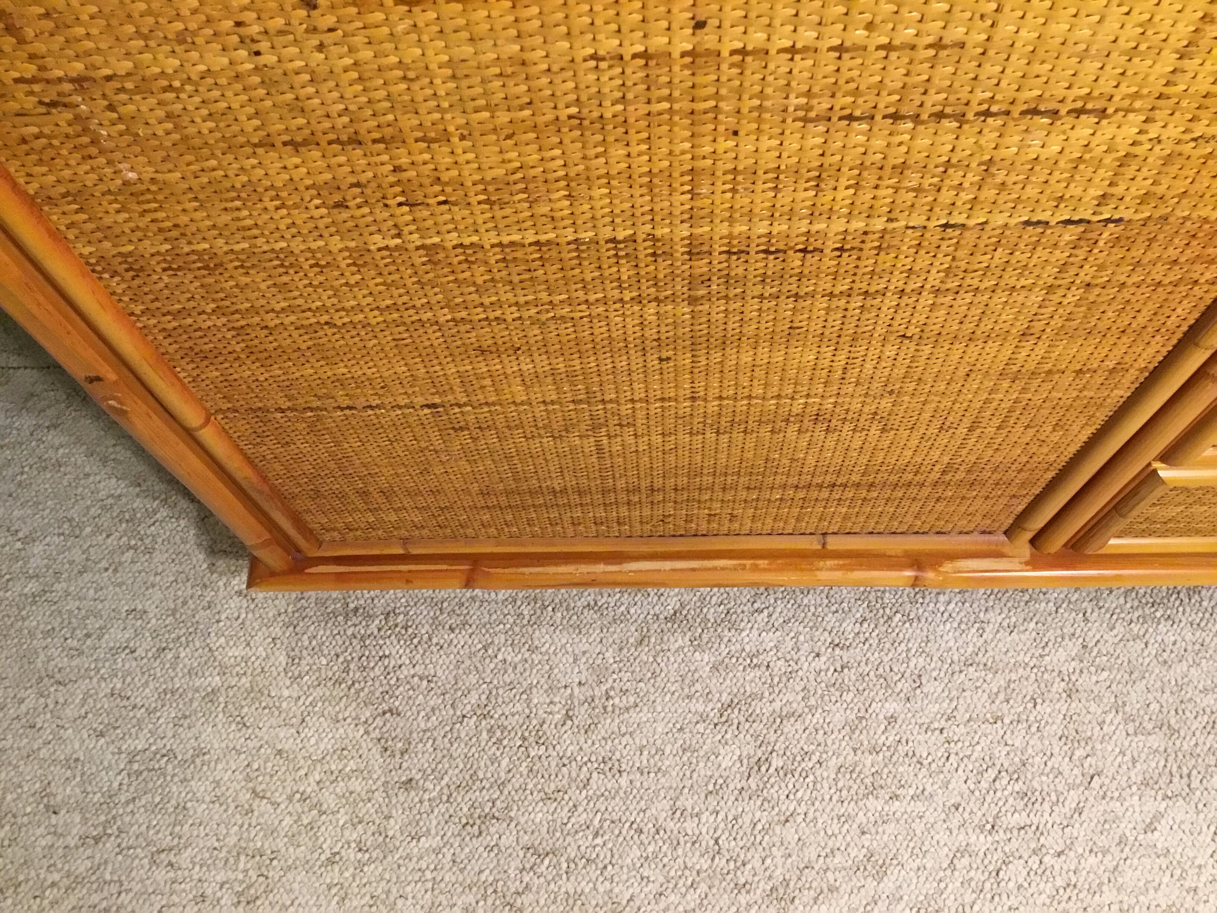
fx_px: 1090
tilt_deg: -66.4
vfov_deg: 45.4
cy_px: 456
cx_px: 608
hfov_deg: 58.4
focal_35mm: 31
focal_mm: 3.3
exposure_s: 1/25
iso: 200
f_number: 2.4
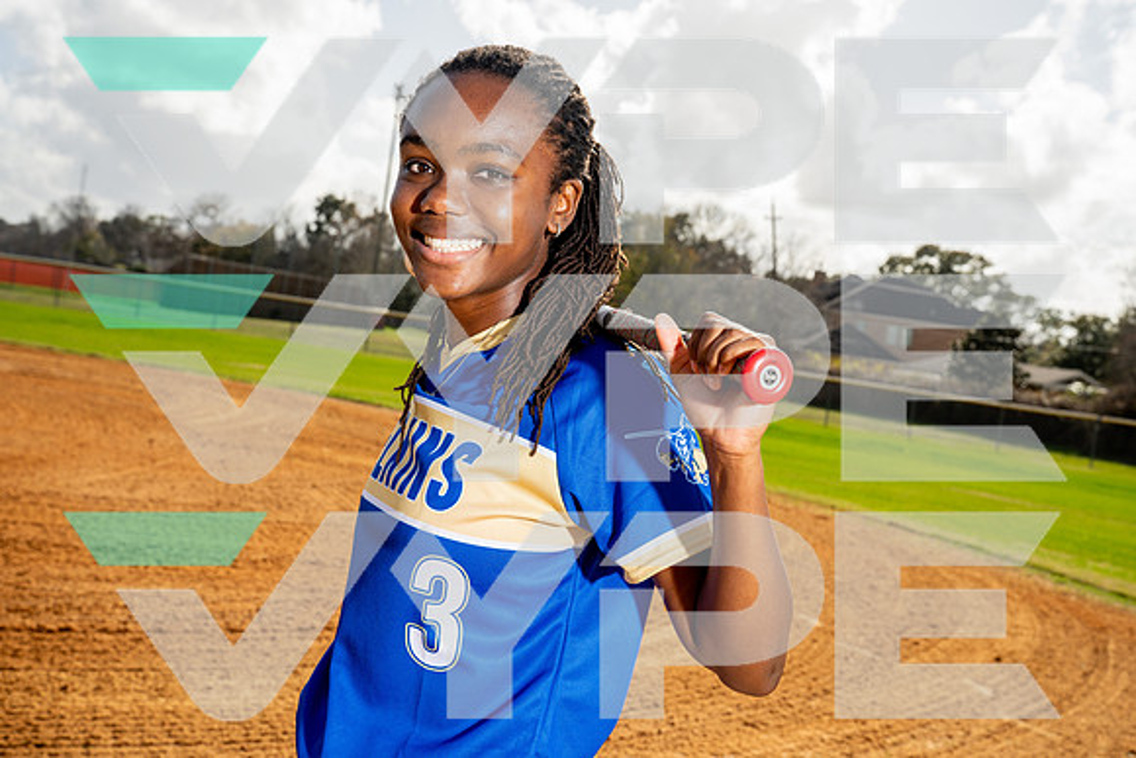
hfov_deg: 41.9
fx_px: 1483
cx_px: 568
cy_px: 379
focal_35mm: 47
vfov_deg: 28.7
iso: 100
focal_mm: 47
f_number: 8
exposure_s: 1/250
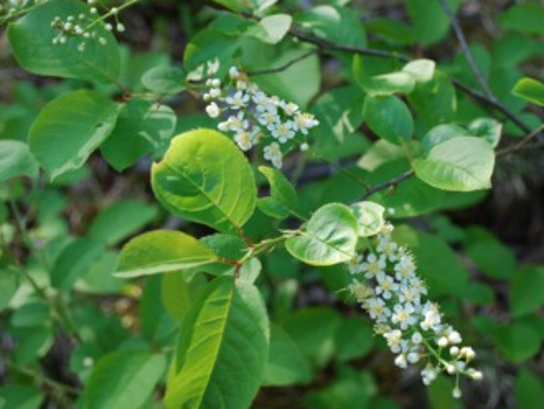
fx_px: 881
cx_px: 312
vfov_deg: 26.1
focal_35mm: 56
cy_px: 201
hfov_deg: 34.3
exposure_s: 1/60
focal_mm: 32
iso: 200
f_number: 5
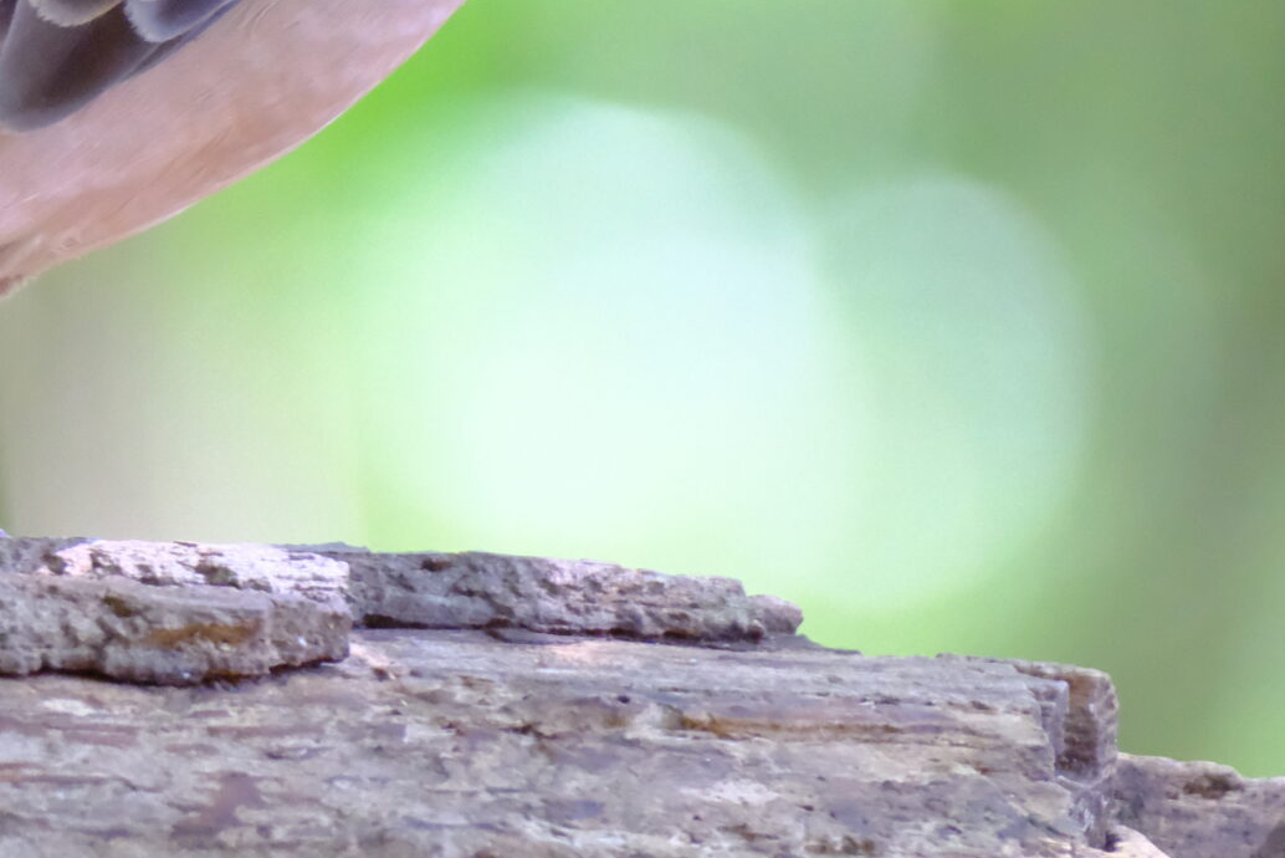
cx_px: -413
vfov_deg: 1.1
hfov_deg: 1.6
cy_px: -68
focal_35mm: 1305
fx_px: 46591
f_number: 5.6
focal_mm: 300
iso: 6400
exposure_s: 1/180
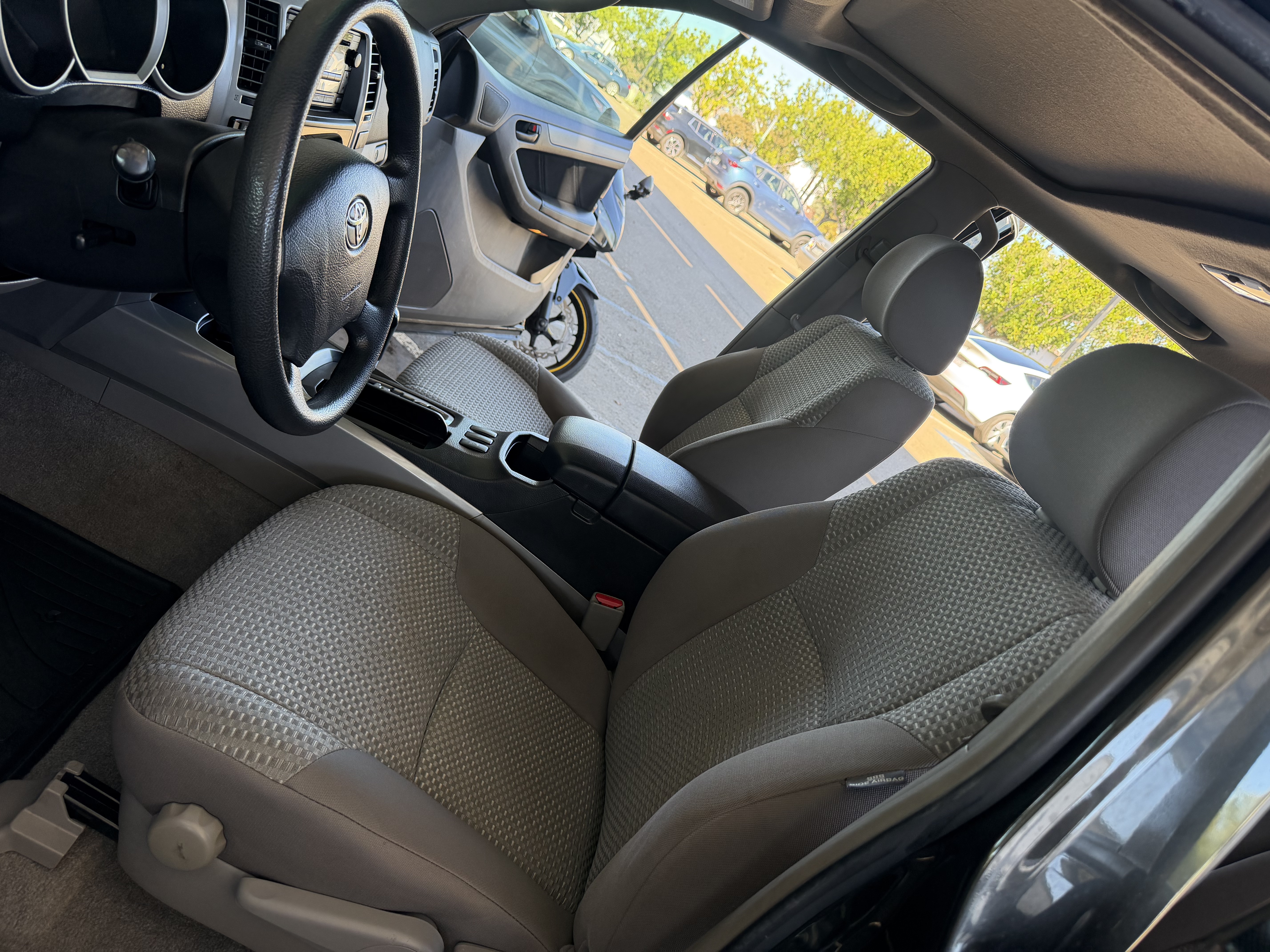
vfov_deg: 56.8
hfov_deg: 71.6
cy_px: 476
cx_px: 635
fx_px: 881
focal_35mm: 24
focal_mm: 6.76
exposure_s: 1/212
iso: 160
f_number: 1.78
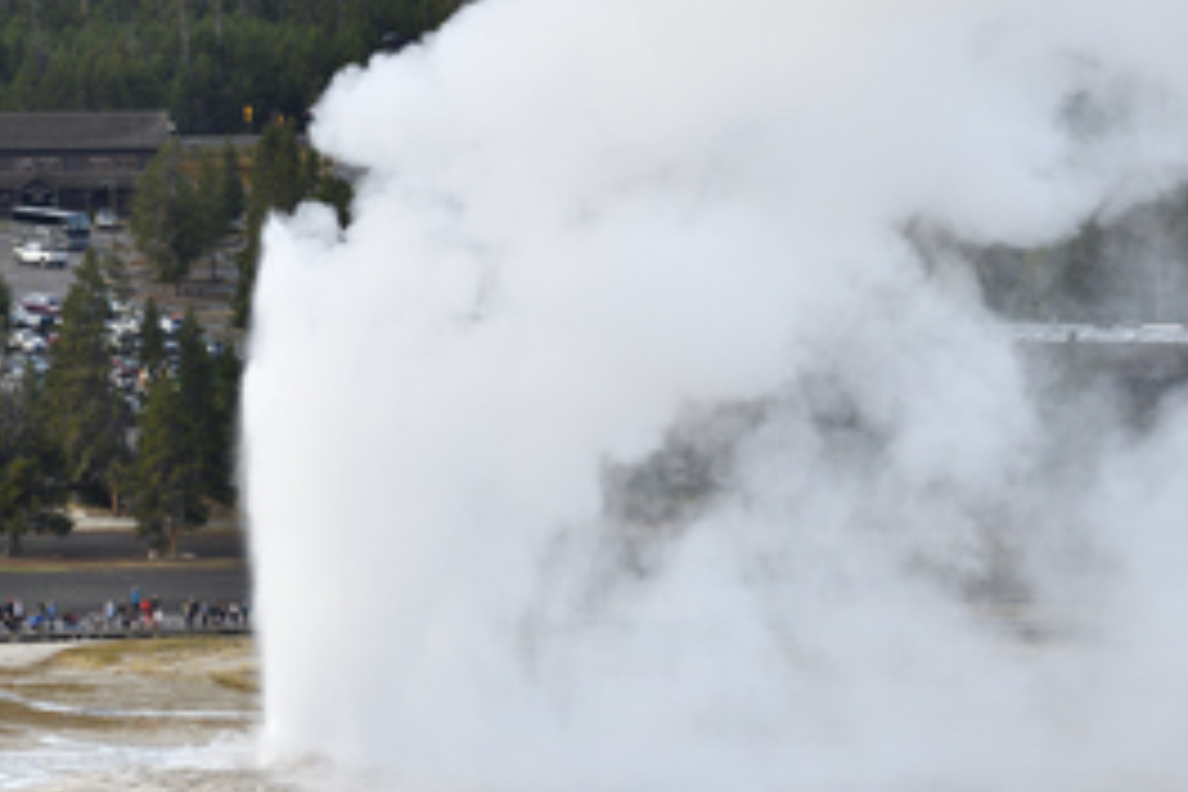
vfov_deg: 4.1
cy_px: 430
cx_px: 86
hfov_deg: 6.1
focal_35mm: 339
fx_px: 11186
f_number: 11
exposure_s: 1/160
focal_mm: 160
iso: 360
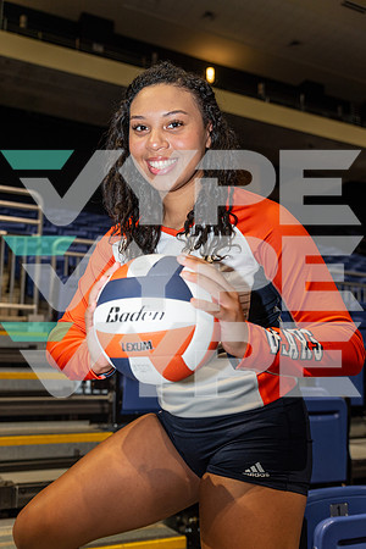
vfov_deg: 53.1
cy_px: 274
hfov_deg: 36.9
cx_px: 183
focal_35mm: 36
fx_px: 549
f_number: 3.5
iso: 125
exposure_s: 1/125
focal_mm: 36
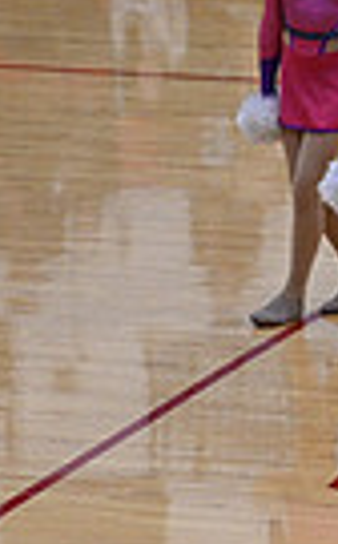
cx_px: 1131
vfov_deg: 5.7
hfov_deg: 3.4
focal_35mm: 372
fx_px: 5500
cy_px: 349
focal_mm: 85
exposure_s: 1/400
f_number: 4
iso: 4000
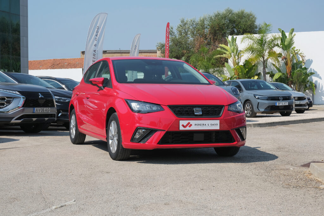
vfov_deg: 23.0
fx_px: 531
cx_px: 162
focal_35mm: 59
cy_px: 108
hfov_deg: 33.9
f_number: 9
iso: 160
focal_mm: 39.6
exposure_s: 1/320
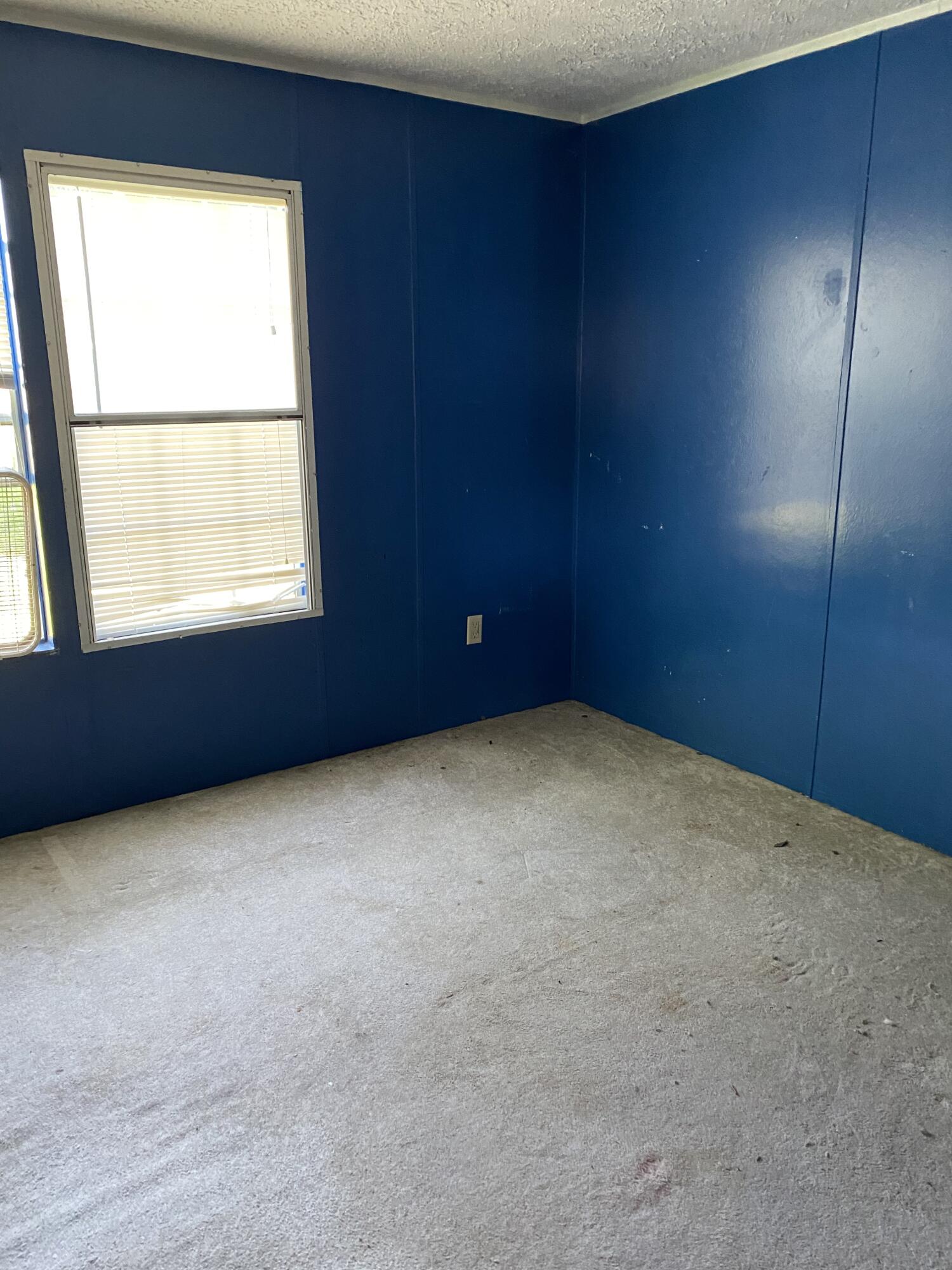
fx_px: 953
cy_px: 635
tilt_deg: -14.4
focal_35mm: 26
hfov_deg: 53.1
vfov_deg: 67.3
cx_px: 476
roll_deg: +0.8
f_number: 1.8
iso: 400
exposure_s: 1/44
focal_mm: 4.25
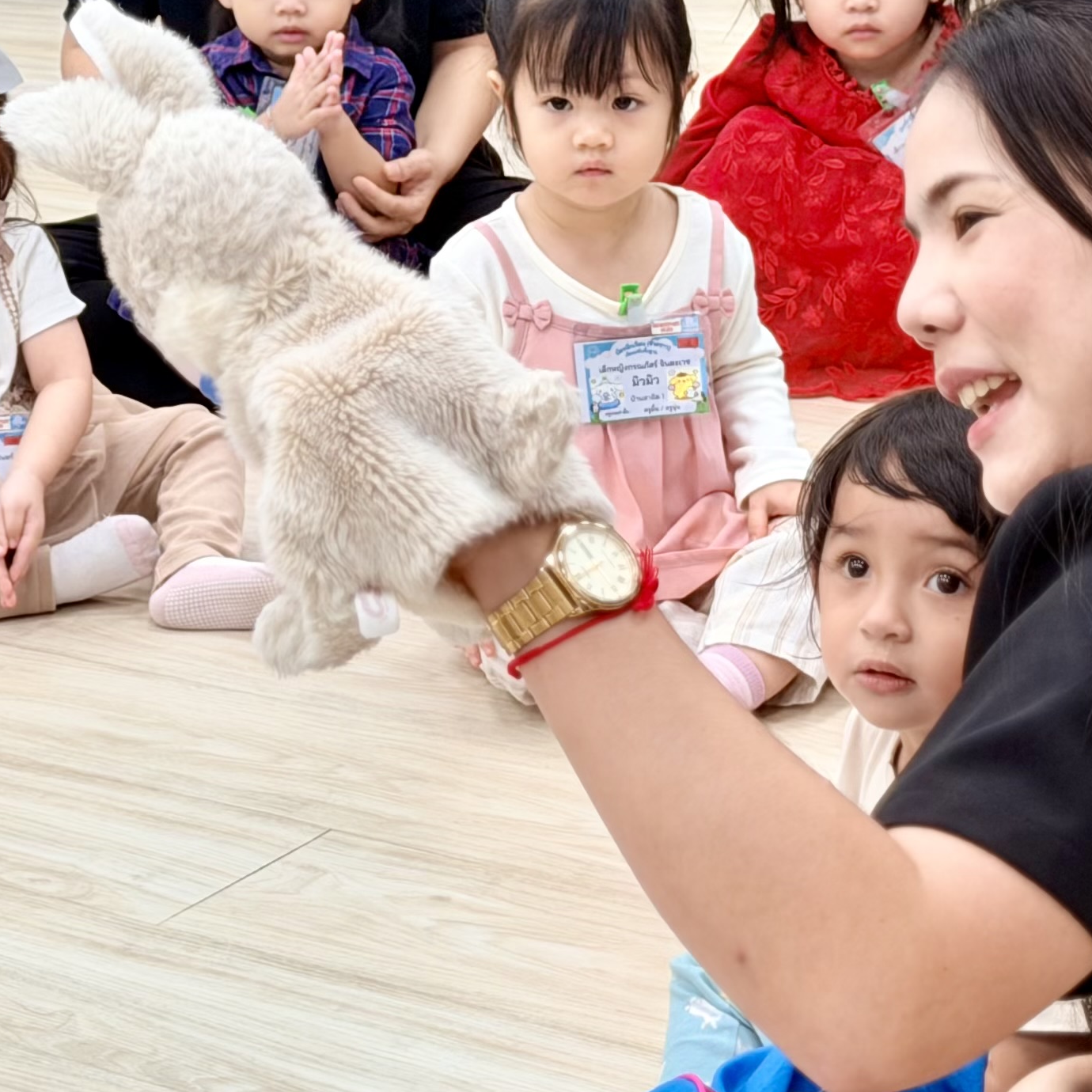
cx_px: 249
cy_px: 416
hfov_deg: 14.0
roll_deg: +5.0
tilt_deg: -15.7
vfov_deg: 14.1
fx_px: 4426
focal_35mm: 124
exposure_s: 1/50
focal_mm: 6.76
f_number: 1.78
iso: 50
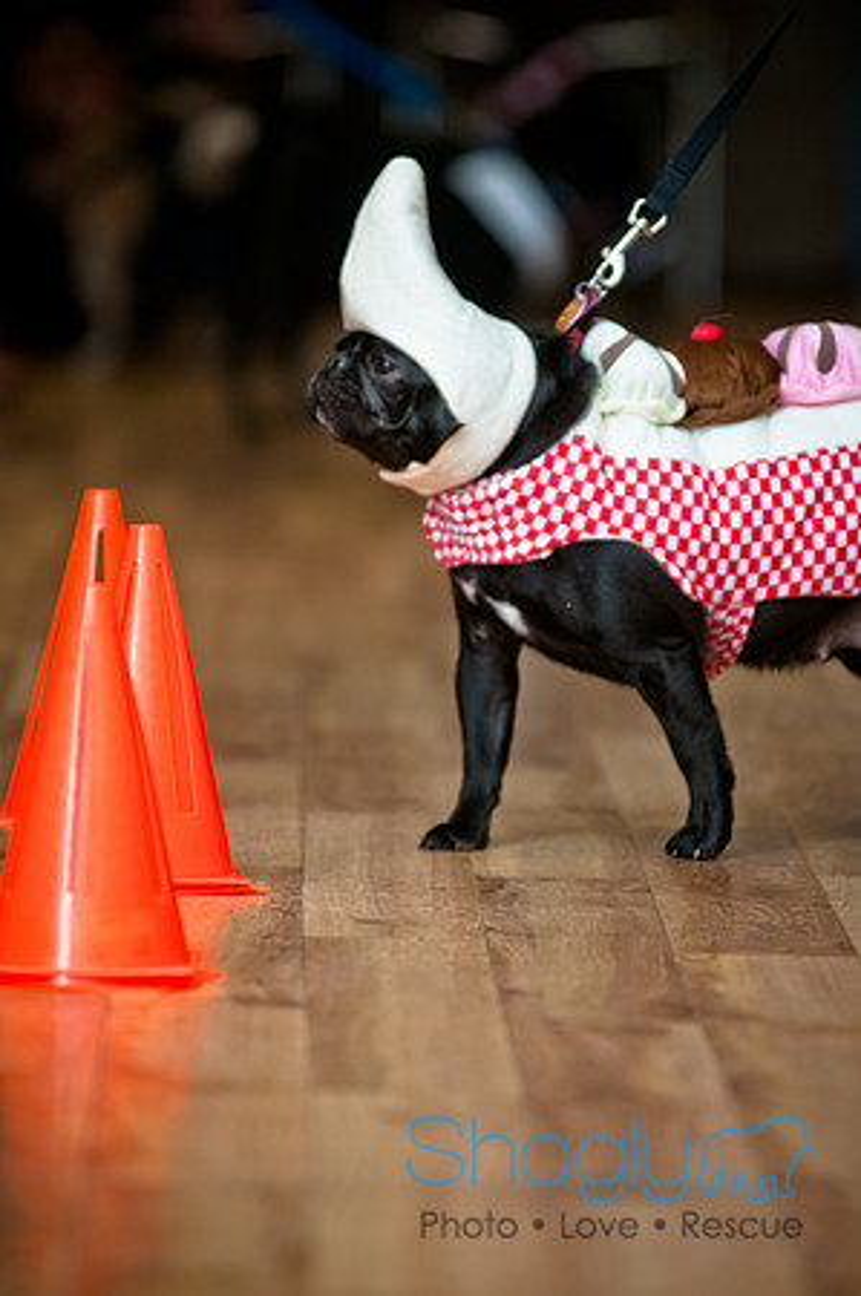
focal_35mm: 300
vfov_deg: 6.9
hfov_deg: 4.6
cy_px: 648
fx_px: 10787
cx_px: 430
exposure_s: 1/200
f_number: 2.8
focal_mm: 200
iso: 200
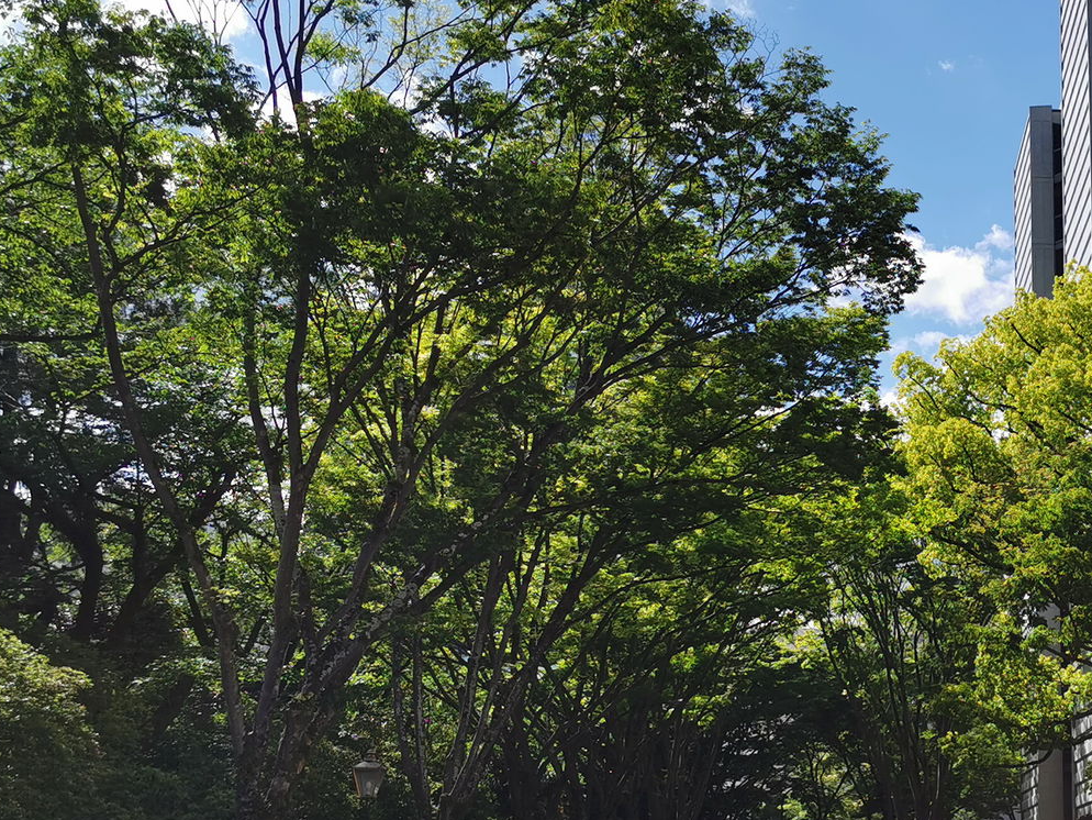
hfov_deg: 32.9
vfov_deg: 26.0
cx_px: 950
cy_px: 518
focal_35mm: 56
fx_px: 1767
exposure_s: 1/4902
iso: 50
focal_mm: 5.56
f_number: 1.6
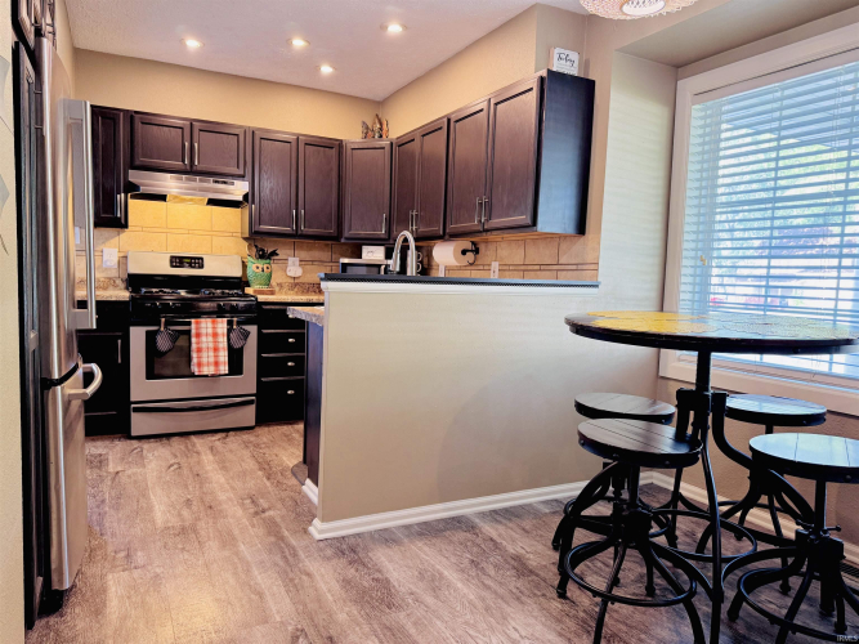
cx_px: 430
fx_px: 595
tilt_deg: -4.4
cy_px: 322
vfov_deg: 56.8
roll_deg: -2.2
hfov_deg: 71.6
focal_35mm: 24
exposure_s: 1/60
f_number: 1.78
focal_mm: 6.76
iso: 160
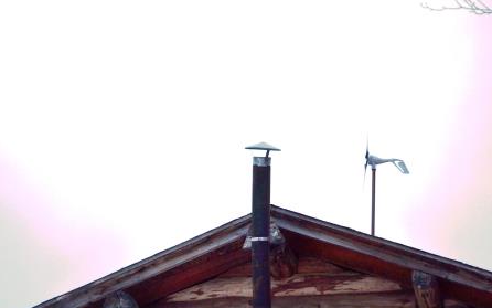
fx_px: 1133
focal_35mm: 85
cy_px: 164
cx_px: 246
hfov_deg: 24.5
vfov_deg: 15.5
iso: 100
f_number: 5.6
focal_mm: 55
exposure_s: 1/160
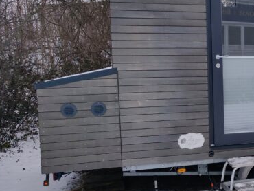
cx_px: 268
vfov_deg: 27.1
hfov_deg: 32.0
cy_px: 98
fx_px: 396
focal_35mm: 54
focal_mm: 4.25
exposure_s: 1/639
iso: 100
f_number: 1.7
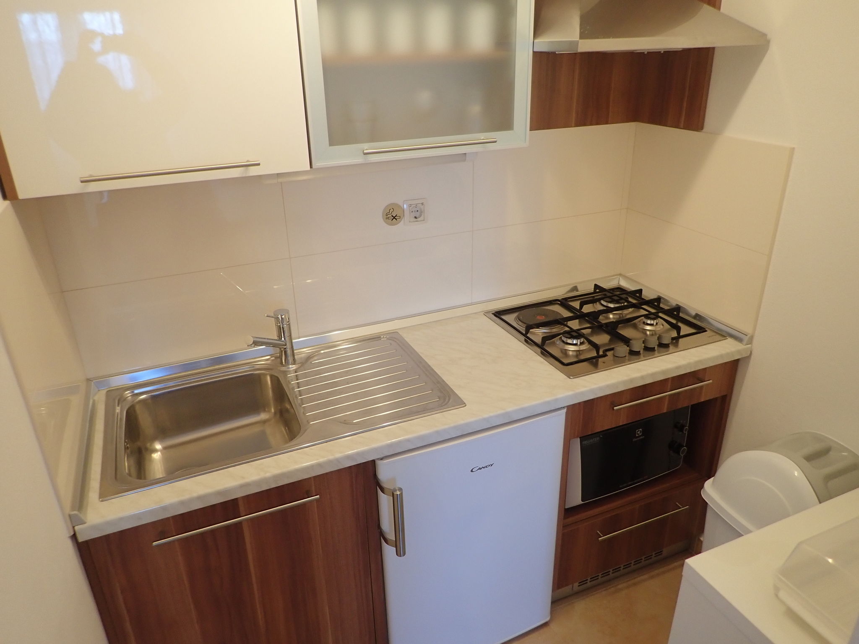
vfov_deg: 54.9
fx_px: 620
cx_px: 430
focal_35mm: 25
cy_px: 322
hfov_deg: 69.4
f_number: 2
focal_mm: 4.5
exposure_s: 1/50
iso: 200
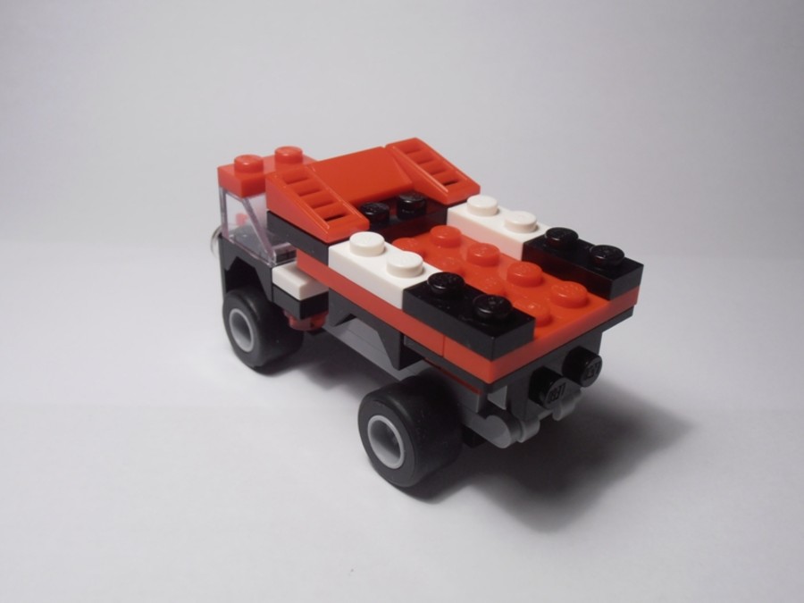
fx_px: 859
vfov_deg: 38.7
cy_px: 302
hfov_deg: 50.1
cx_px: 402
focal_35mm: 37
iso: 80
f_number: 3.9
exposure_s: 1/50
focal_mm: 6.61
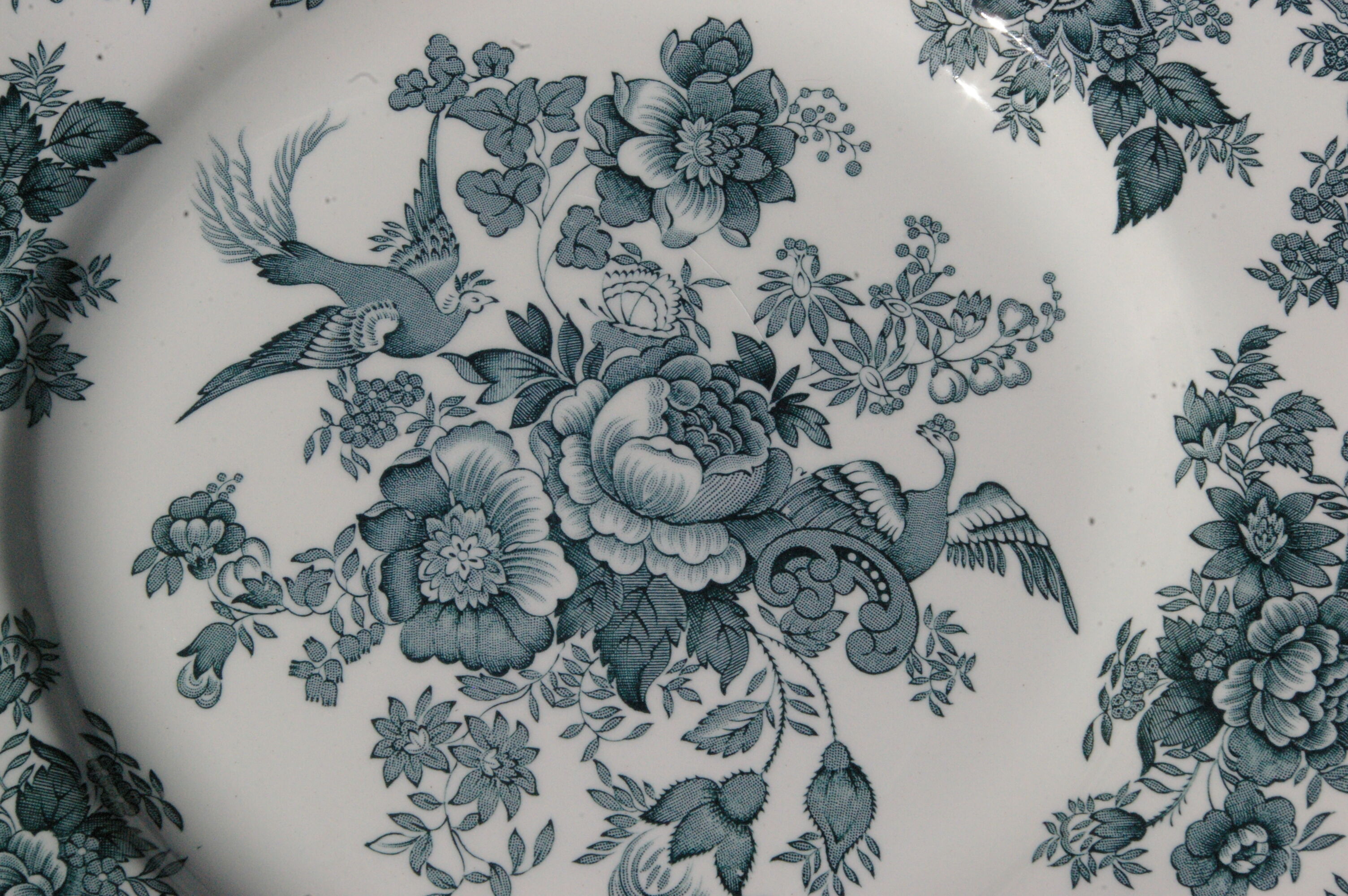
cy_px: 448
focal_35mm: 39
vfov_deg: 34.1
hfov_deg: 49.6
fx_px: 1459
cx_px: 674
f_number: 16
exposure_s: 1/1000
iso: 1600
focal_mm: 26
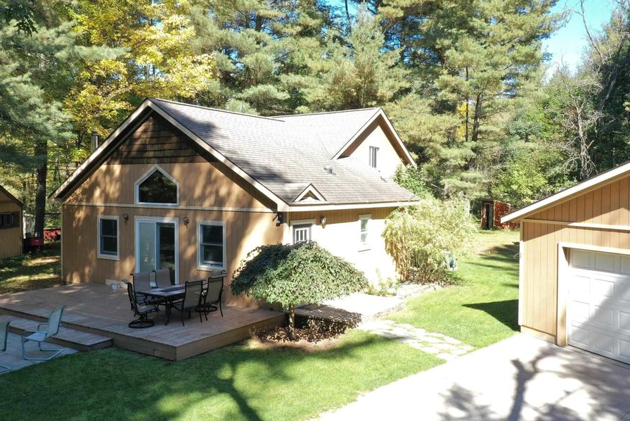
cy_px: 209
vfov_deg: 41.1
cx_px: 335
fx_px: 560
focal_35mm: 32
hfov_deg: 58.7
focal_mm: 10.26
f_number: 7.1
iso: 100
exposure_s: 1/60
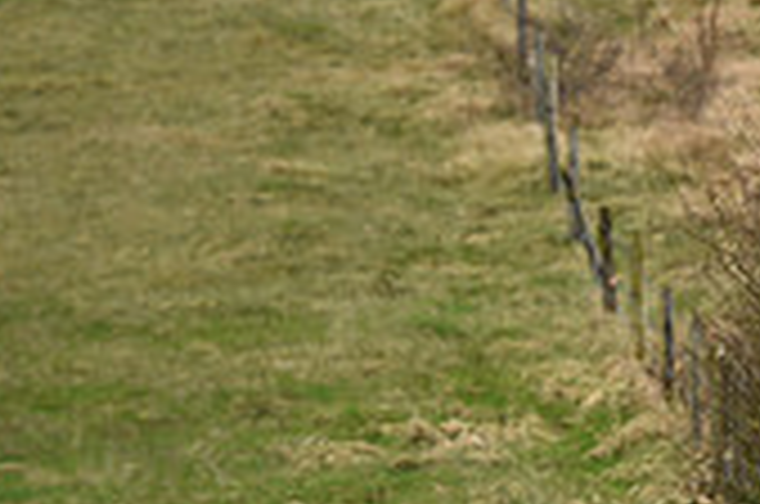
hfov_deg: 3.4
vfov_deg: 2.3
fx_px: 12685
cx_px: 1237
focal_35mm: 602
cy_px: -14
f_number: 3.2
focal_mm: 175
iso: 1000
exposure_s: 1/1250
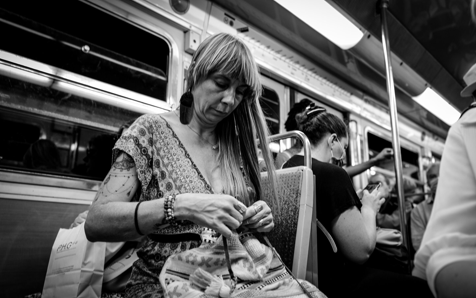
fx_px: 376
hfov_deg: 64.6
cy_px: 161
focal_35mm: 29
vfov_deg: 43.1
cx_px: 240
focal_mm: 28
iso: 1600
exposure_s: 1/125
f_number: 2.5
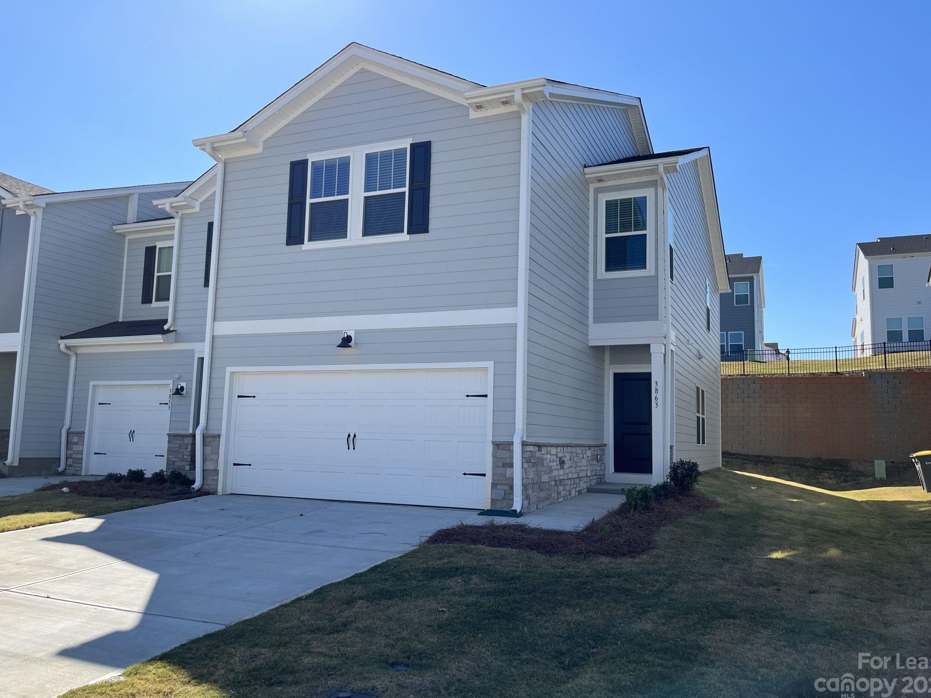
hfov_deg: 65.3
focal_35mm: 27
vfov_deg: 51.4
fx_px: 726
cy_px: 345
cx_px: 471
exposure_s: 1/3049
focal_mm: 5.1
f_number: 1.6
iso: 50
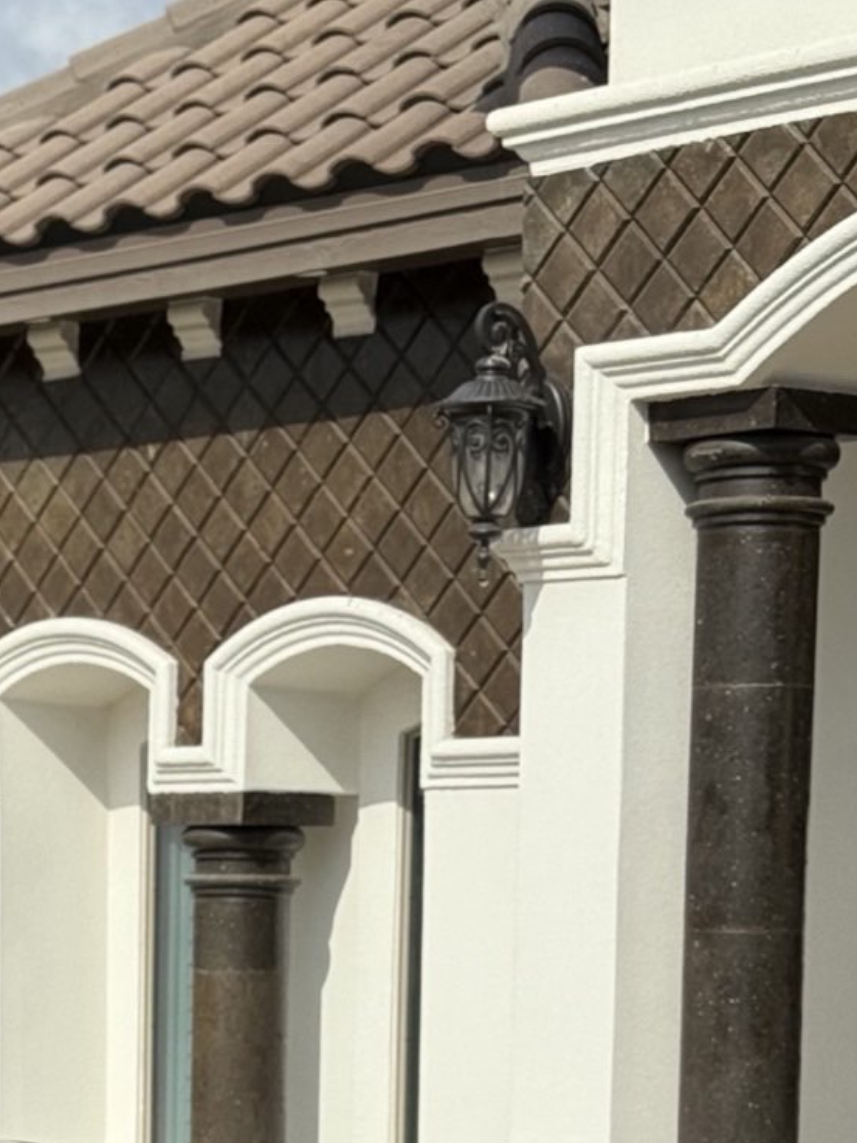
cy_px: 1338
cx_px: -82
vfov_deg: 15.3
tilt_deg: -4.9
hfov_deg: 11.7
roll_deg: -0.7
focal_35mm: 125
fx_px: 4125
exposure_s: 1/7143
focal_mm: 6.76
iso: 80
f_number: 1.78
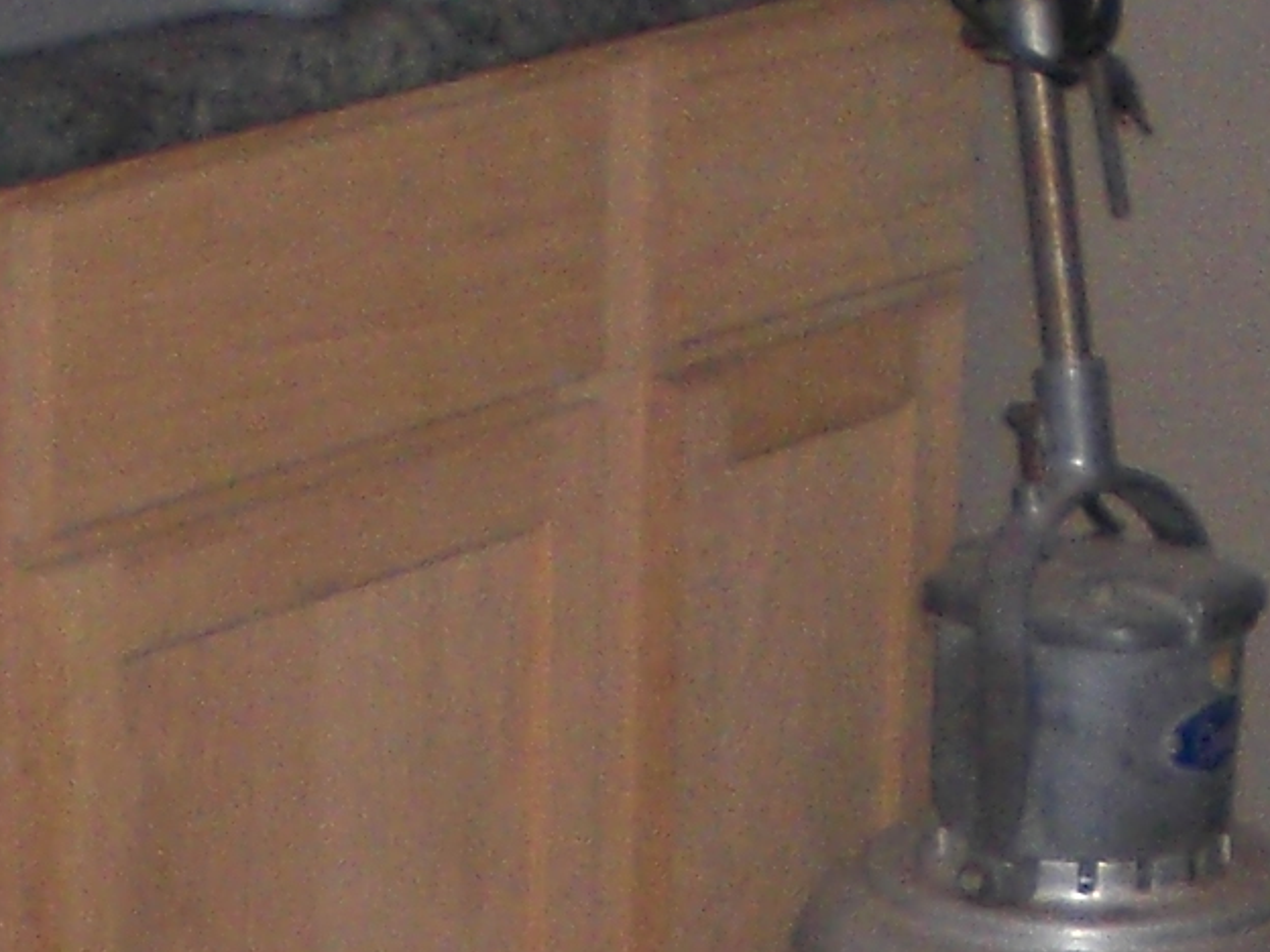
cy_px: 2329
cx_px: 859
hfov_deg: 10.6
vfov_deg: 7.4
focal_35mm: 187
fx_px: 6861
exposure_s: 1/30
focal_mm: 6.3
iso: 200
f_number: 3.1
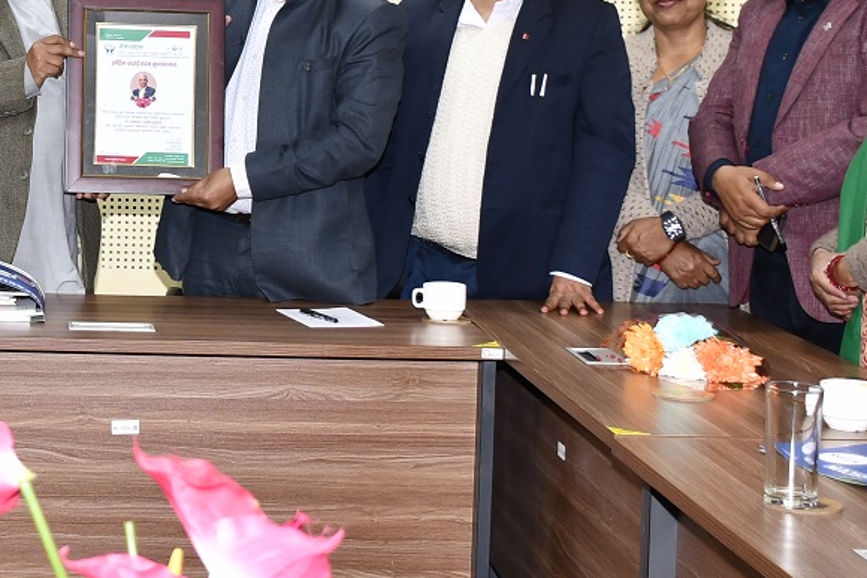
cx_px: 33
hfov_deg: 21.7
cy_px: 60
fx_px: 2192
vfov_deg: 14.9
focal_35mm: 91
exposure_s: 1/60
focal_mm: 22
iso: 500
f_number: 4
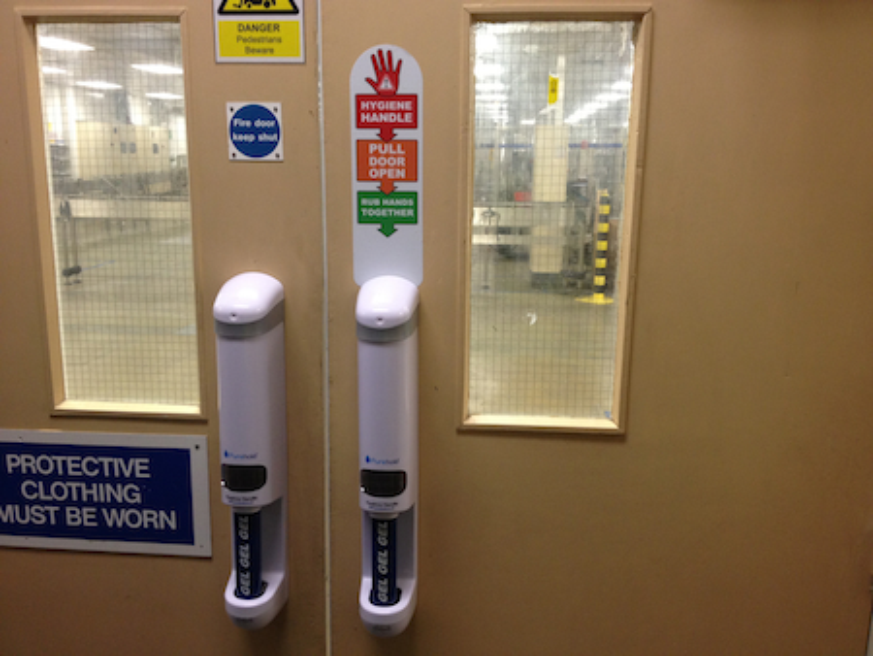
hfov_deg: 52.6
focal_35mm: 35
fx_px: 883
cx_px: 436
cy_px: 328
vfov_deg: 40.7
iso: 125
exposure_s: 1/20
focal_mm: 4.28
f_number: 2.4
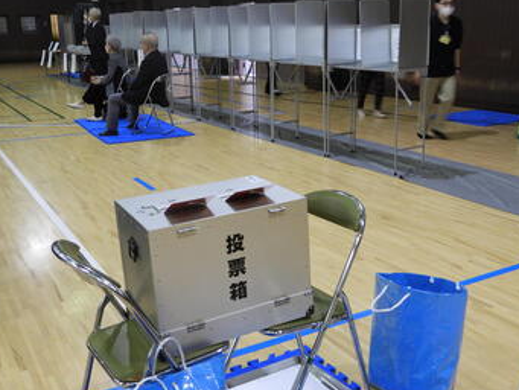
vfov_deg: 35.1
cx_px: 280
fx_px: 615
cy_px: 184
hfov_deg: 45.7
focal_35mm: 41
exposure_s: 1/30
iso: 280
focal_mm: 6.3
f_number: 3.8
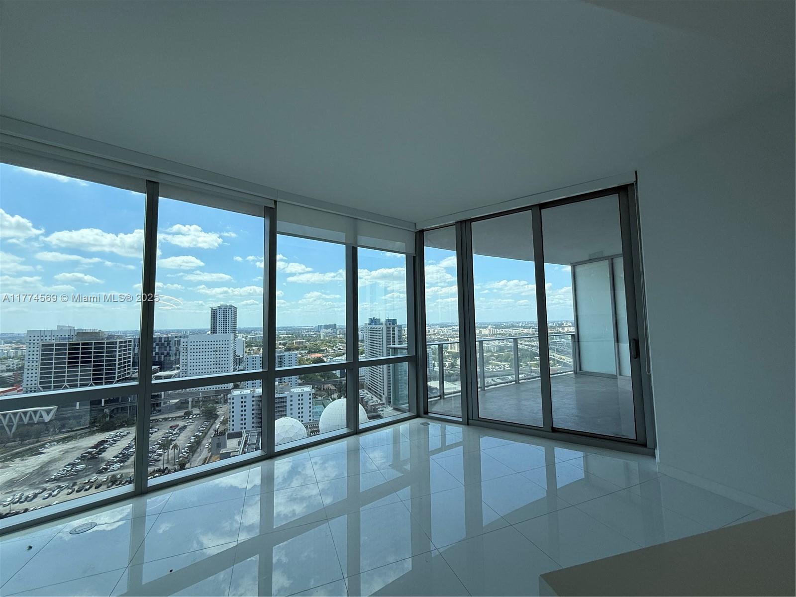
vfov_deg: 85.7
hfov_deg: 102.1
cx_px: 398
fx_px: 322
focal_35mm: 14
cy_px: 298
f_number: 2.2
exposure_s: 1/888
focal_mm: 2.22
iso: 50
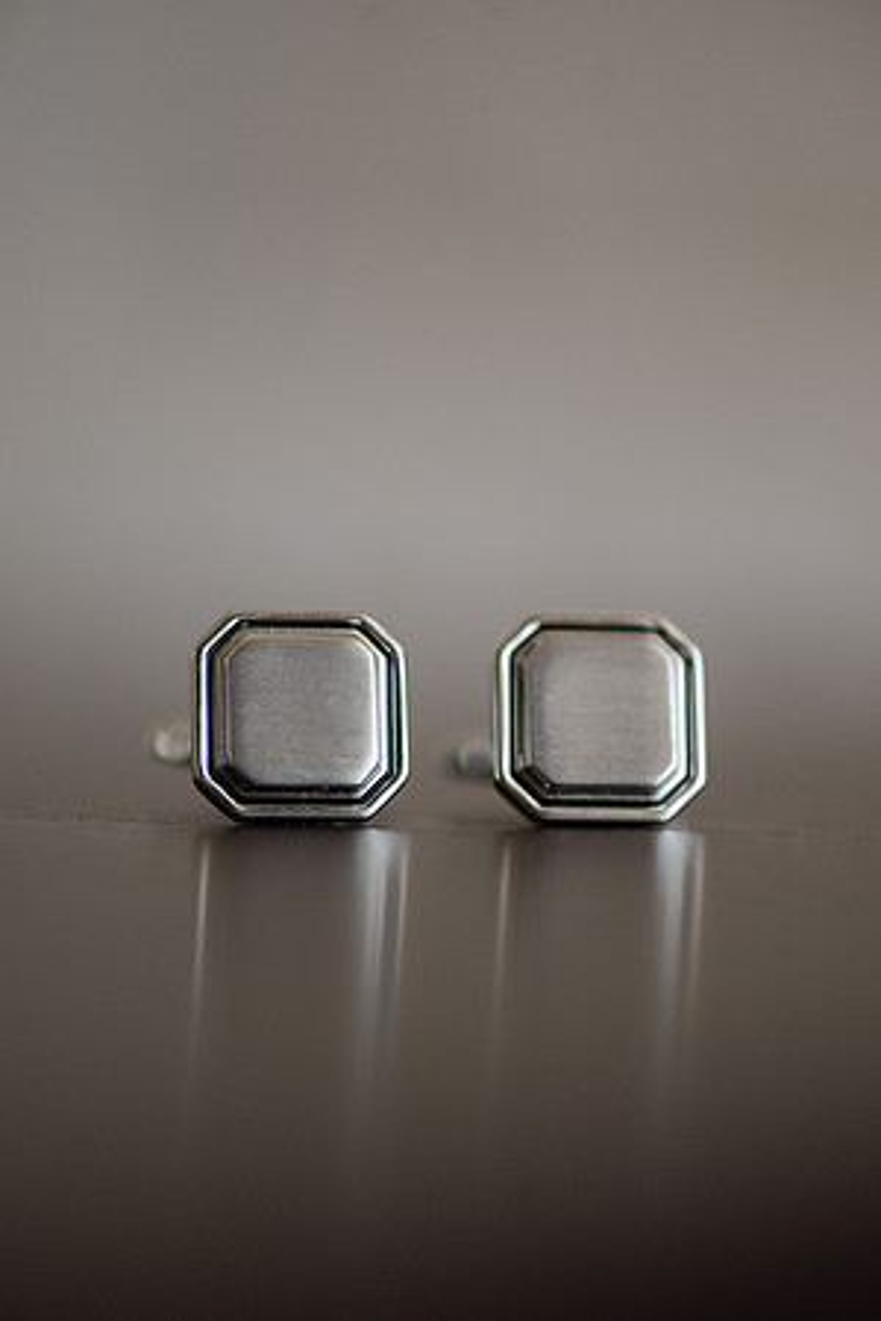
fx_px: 3854
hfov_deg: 13.0
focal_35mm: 105
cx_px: 440
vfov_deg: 19.5
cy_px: 660
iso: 2000
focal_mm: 105
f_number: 3.5
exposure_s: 1/500
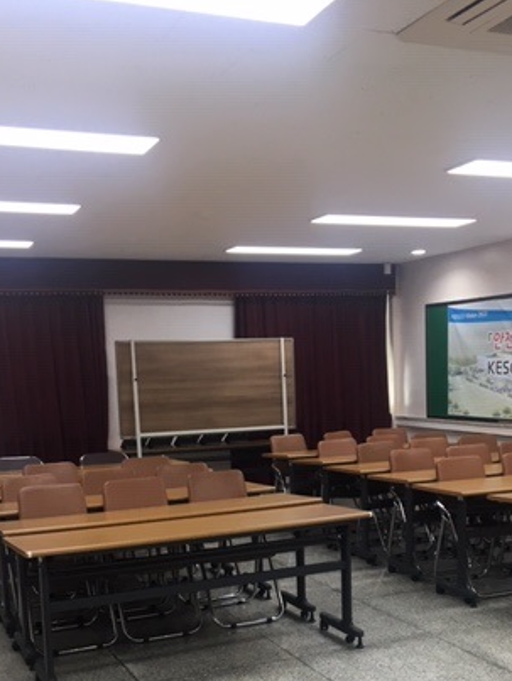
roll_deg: +1.4
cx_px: 308
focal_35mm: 46
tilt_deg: -12.5
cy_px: 536
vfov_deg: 39.7
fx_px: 906
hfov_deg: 31.5
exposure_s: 1/30
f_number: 2.2
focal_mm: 4.15
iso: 25
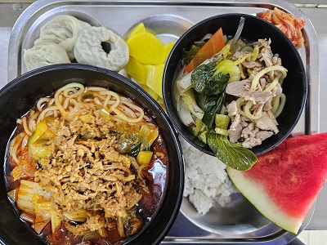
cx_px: 164
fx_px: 217
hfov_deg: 73.9
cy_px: 122
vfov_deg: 58.9
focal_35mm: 23
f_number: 1.7
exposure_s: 1/100
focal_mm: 6.3
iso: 640
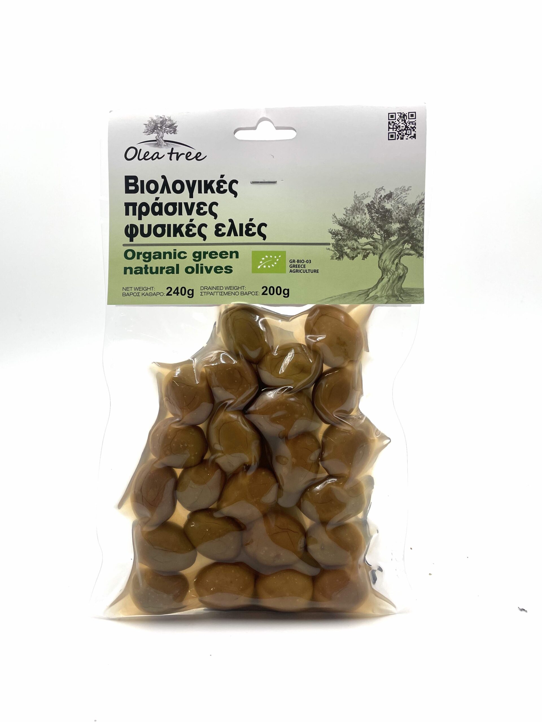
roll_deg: -0.3
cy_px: 361
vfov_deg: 67.3
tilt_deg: -11.2
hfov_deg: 53.1
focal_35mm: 26
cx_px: 271
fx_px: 543
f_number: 1.6
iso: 32
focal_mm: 4.2
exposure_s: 1/212
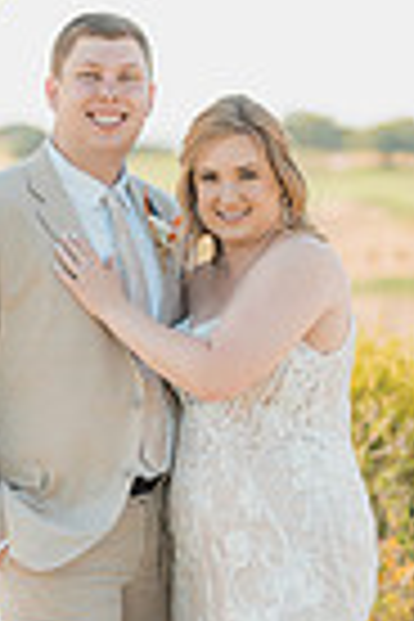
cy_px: 464
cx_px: 261
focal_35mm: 163
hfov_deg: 8.4
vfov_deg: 12.6
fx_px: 2812
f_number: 1.2
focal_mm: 50
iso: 50
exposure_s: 1/1600
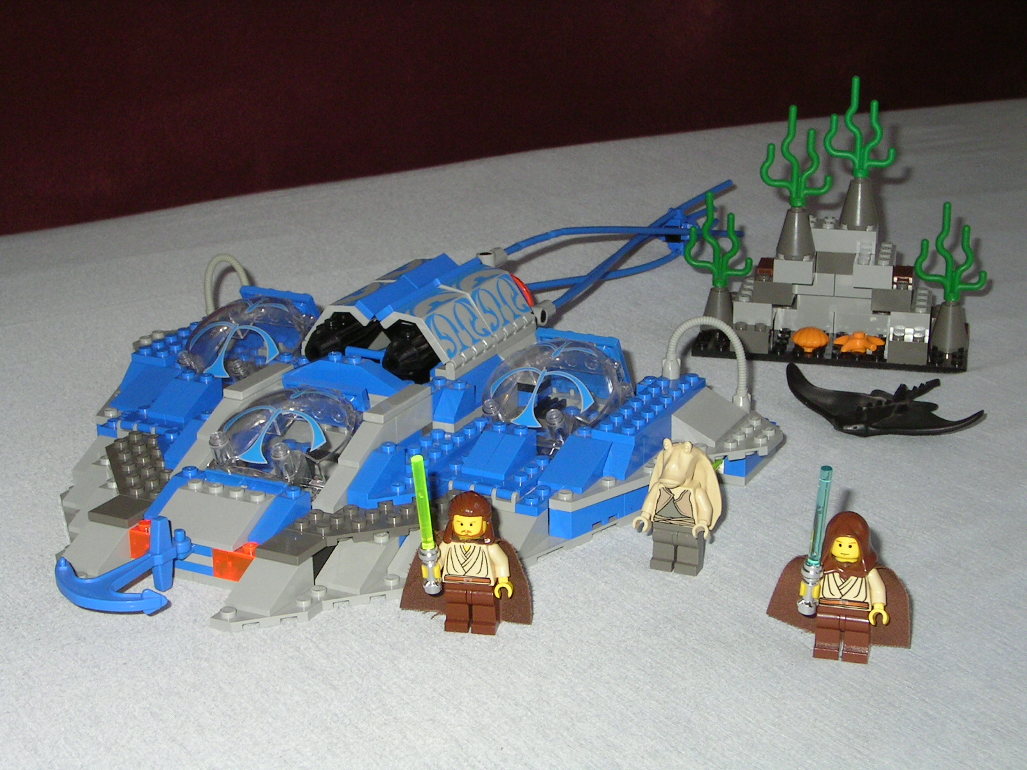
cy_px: 385
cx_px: 514
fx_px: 1750
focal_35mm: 59
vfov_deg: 24.8
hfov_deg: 32.7
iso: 100
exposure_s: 1/49.4
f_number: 6.1
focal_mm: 9.2
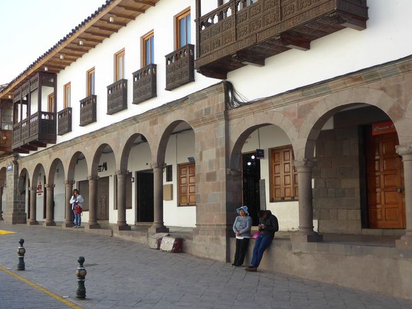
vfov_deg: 32.1
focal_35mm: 45
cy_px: 181
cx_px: 163
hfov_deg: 41.9
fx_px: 536
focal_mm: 6.3
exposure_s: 1/160
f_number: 3.7
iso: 80
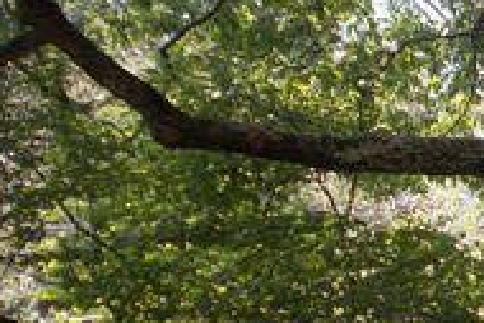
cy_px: 183
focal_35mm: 154
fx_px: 2072
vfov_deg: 8.9
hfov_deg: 12.9
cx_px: 627
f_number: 4.2
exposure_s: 1/80
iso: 80
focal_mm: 7.9
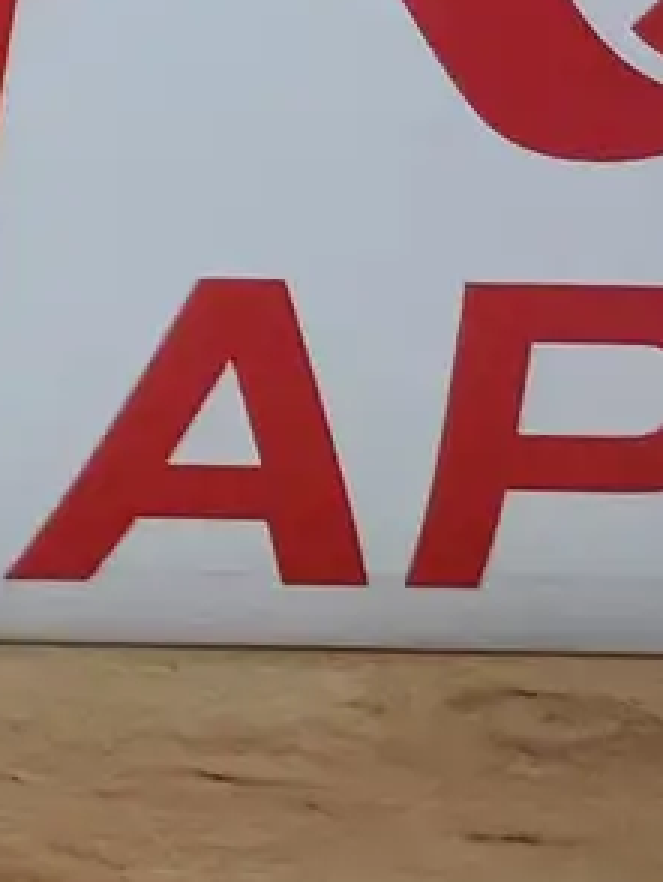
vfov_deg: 11.4
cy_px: -615
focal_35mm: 163
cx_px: -2307
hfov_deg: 6.5
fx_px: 4157
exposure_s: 1/100
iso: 169
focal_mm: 5.24
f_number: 1.7
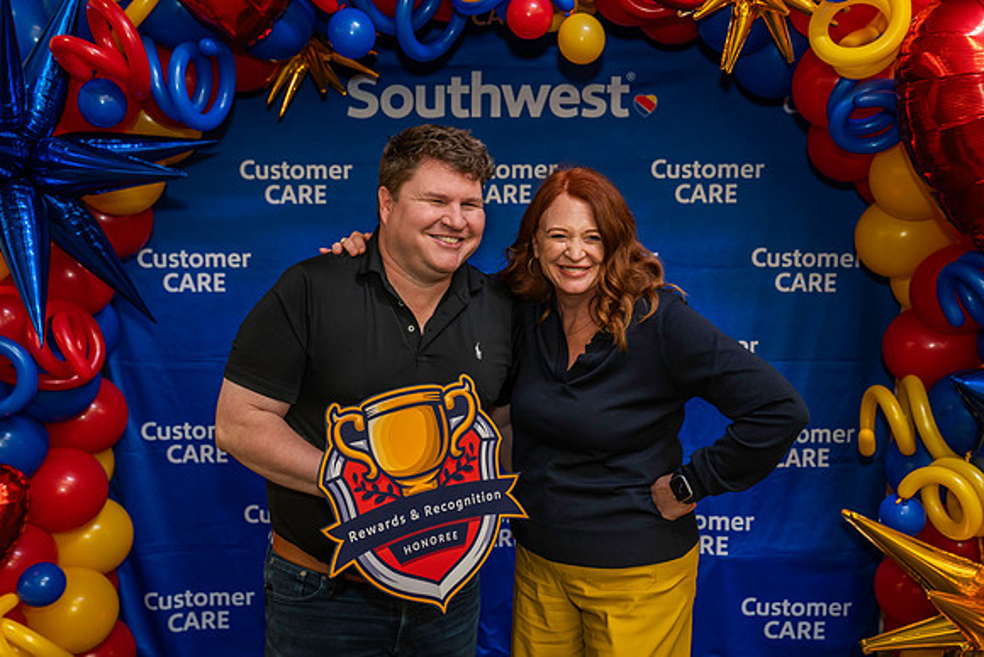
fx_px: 1145
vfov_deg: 32.0
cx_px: 472
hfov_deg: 46.5
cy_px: 333
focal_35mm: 42
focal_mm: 40
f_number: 4
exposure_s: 1/160
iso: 1250
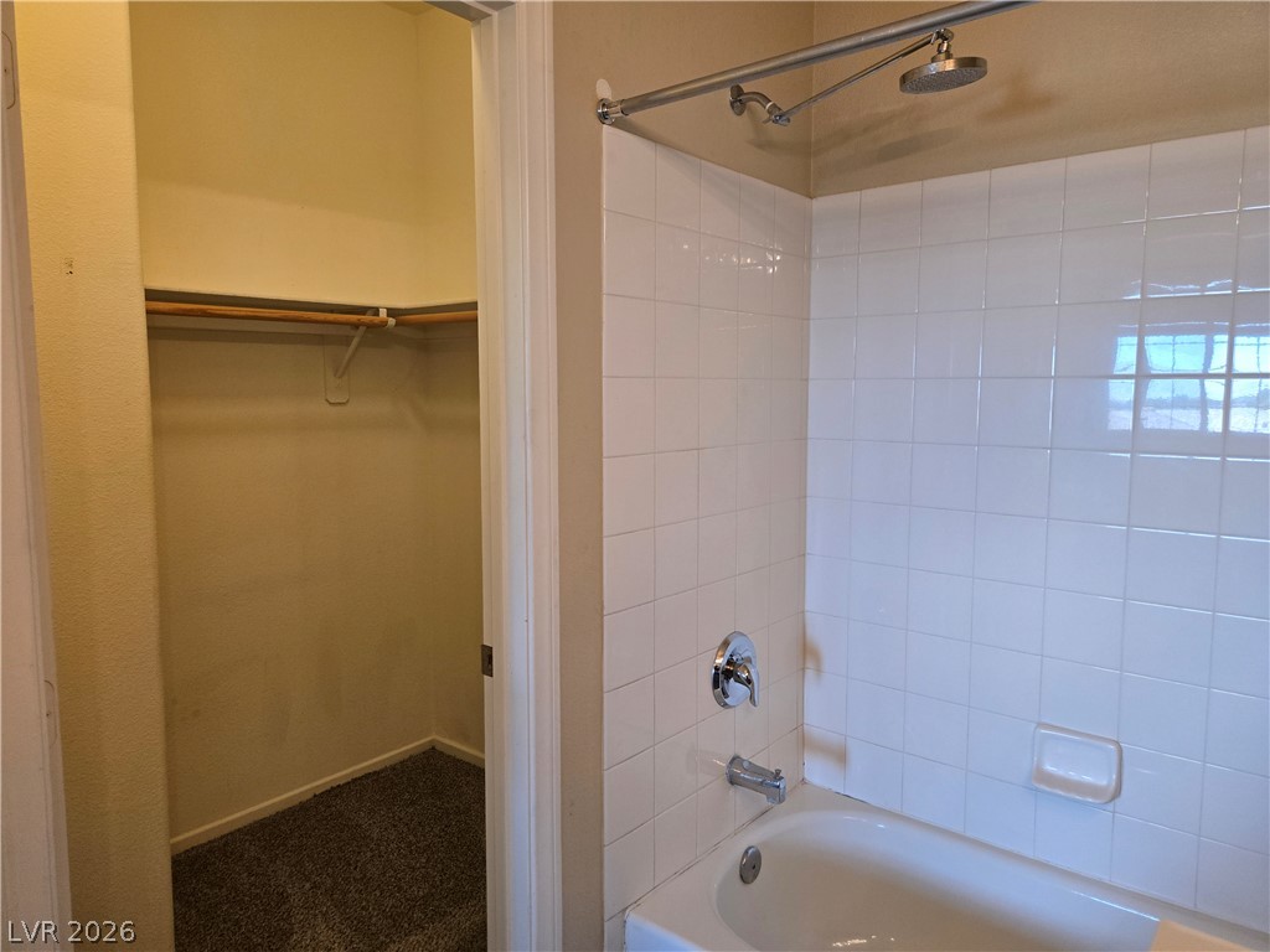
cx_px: 635
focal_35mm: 23
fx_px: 844
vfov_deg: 58.9
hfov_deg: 73.9
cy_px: 476
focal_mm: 5.4
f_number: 1.8
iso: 250
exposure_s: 1/120
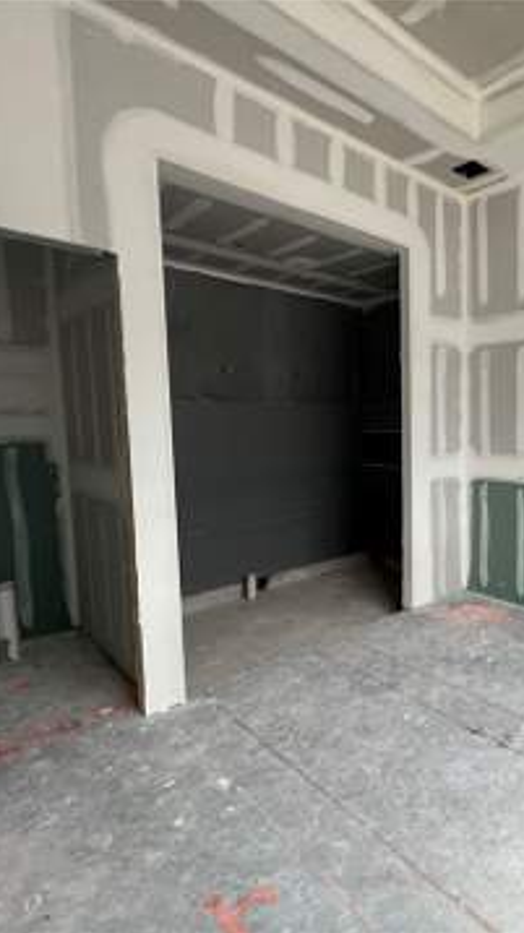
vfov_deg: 89.6
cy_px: 466
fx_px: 470
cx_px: 446
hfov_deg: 52.9
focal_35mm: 19
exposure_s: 1/92
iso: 200
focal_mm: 1.57
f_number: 1.8
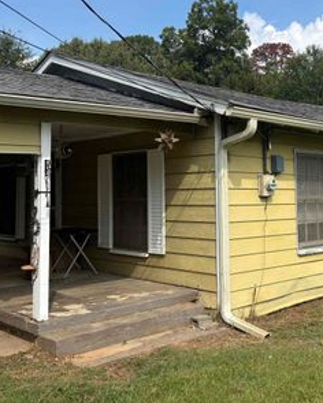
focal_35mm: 43
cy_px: 162
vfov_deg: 42.7
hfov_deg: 33.5
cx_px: 274
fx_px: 514
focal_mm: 5.96
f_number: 1.6
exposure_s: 1/4255
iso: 50
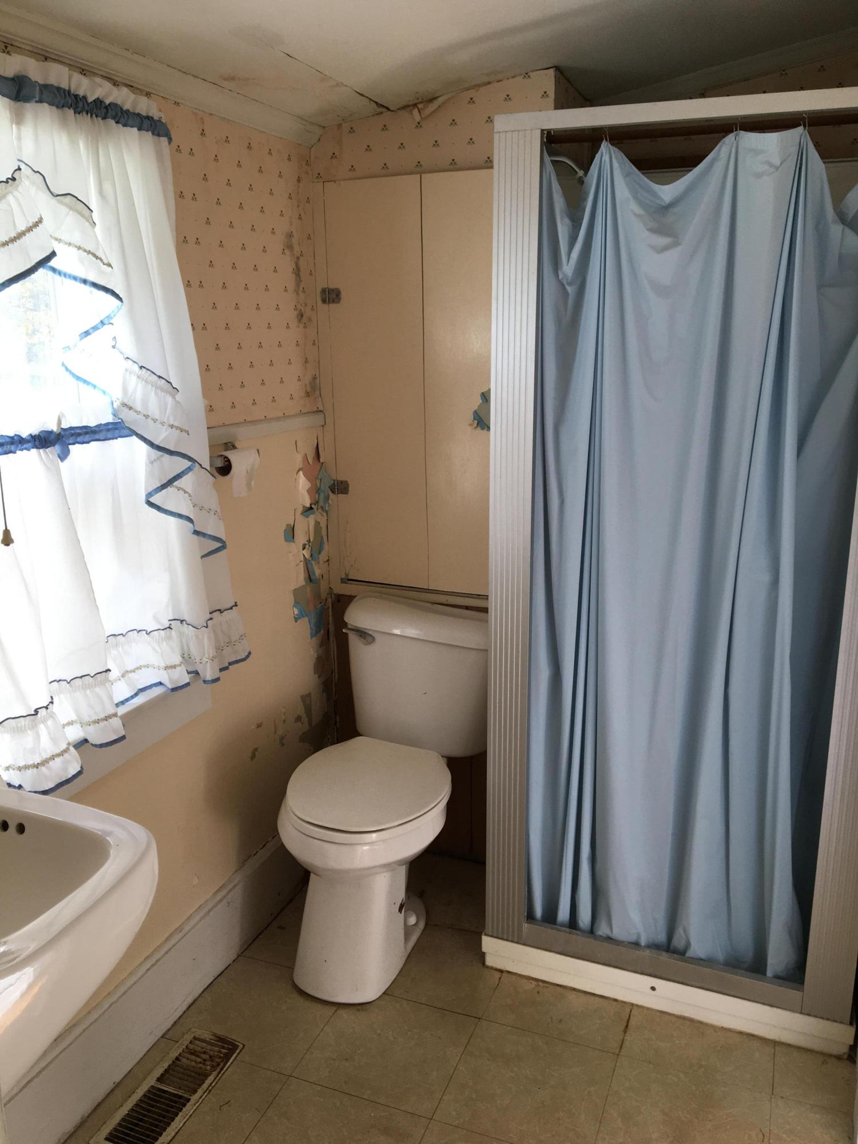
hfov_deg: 48.2
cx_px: 429
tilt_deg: -13.8
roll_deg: +0.7
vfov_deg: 61.7
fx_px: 958
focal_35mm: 29
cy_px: 572
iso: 25
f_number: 2.2
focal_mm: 4.15
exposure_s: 1/60
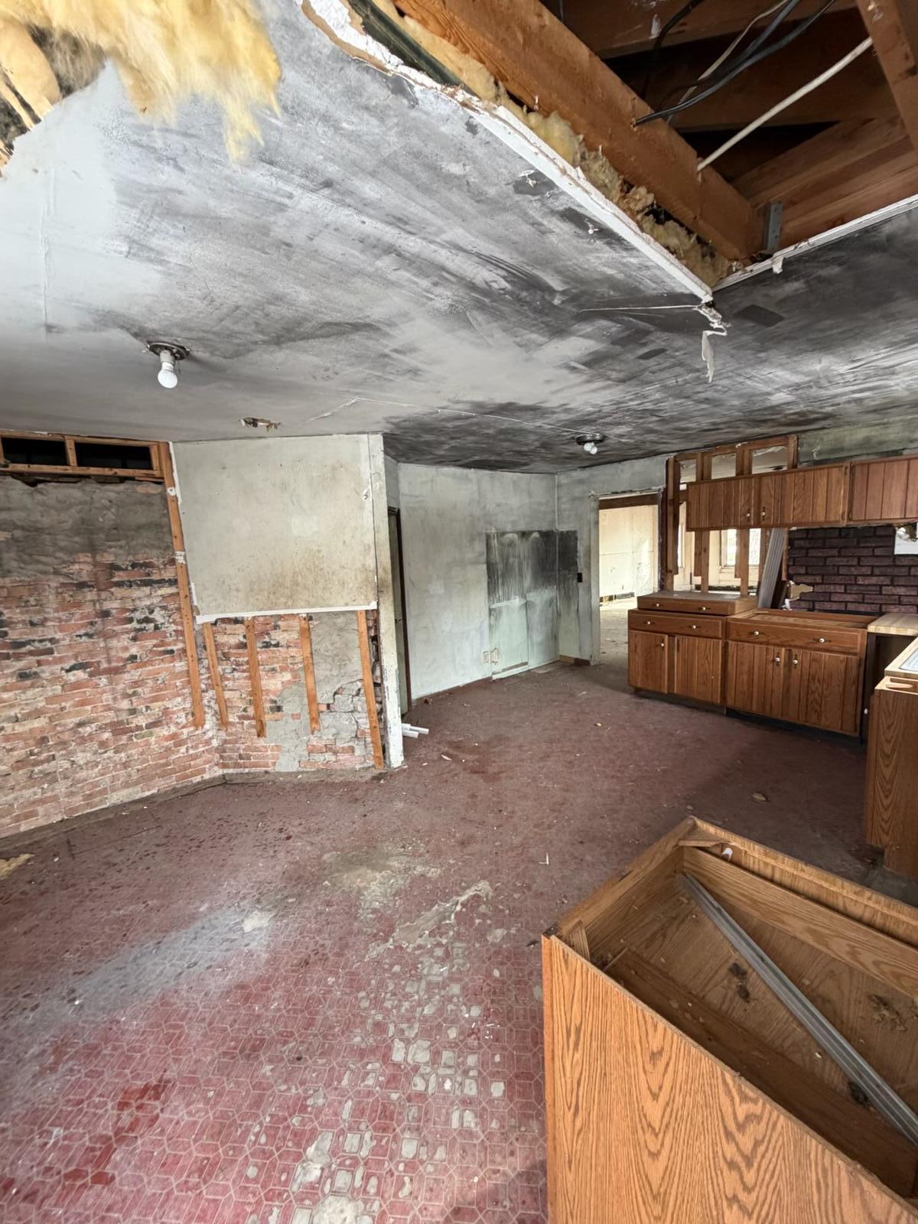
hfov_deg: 85.7
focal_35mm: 14
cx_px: 459
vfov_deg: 102.1
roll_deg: +2.9
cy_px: 612
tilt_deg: -8.7
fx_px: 495
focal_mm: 2.22
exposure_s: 1/110
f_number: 2.2
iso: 320
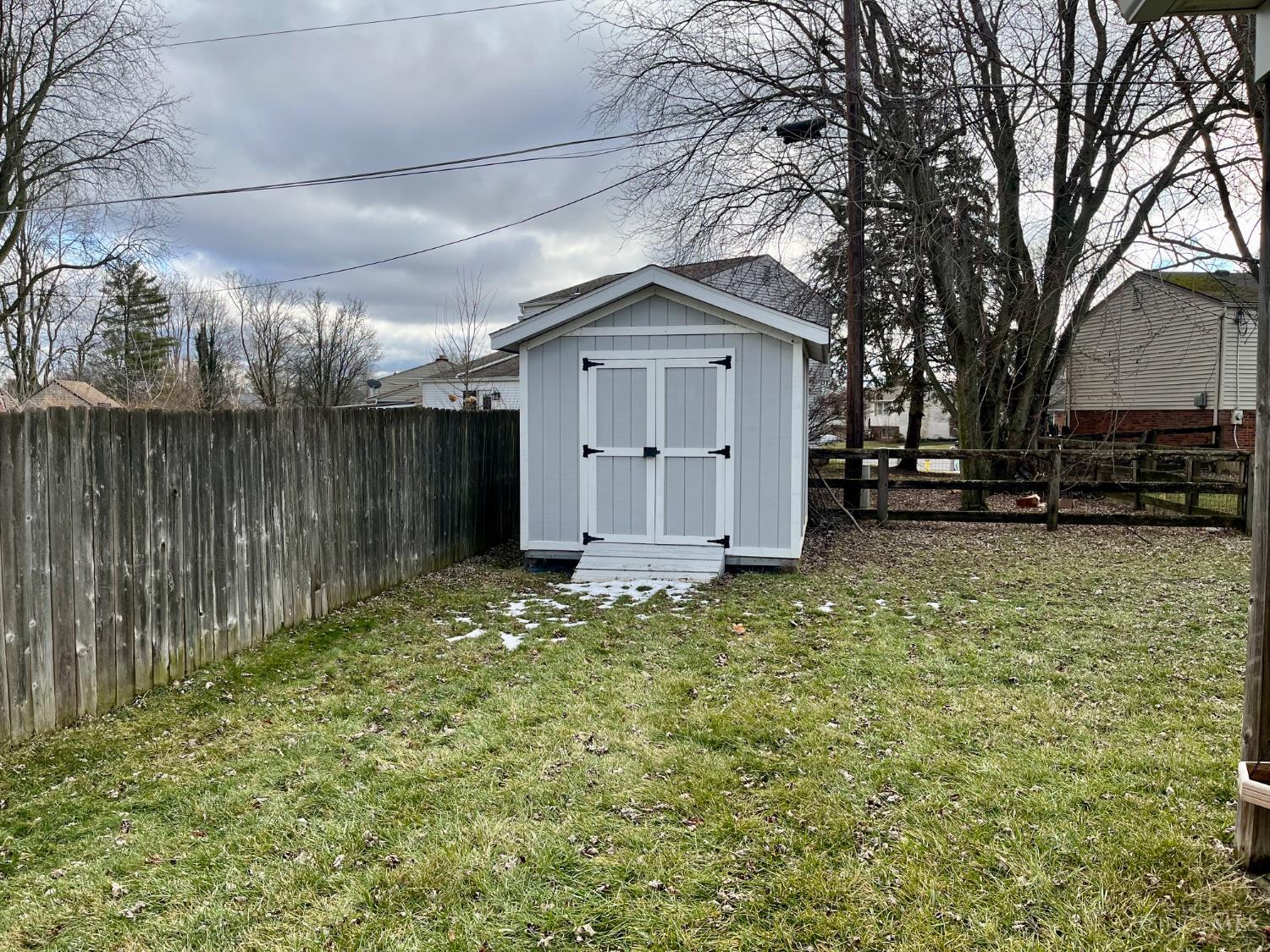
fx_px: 954
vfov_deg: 53.1
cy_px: 476
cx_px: 635
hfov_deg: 67.3
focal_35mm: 26
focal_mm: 5.1
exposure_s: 1/1294
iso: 50
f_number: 1.6
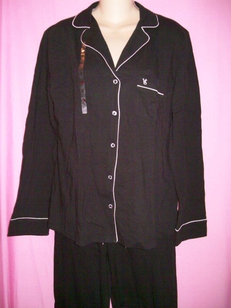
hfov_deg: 39.7
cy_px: 154
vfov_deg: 51.4
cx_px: 116
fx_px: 320
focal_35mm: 36
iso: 160
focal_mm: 6
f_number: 2.7
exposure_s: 1/64
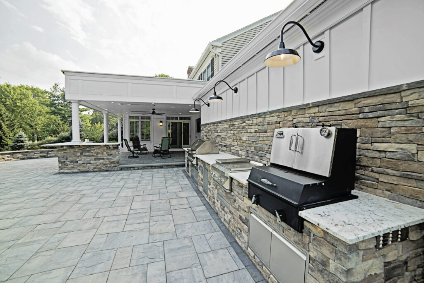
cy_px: 142
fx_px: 165
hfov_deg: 104.2
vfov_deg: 81.3
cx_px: 212
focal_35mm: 14
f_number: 10
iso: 320
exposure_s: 1/200
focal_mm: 14
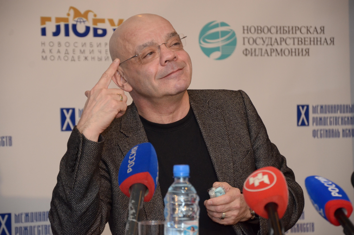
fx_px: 1546
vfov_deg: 8.7
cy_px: 118
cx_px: 177
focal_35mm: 158
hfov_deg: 13.1
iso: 1250
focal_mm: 105
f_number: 5.6
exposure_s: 1/125
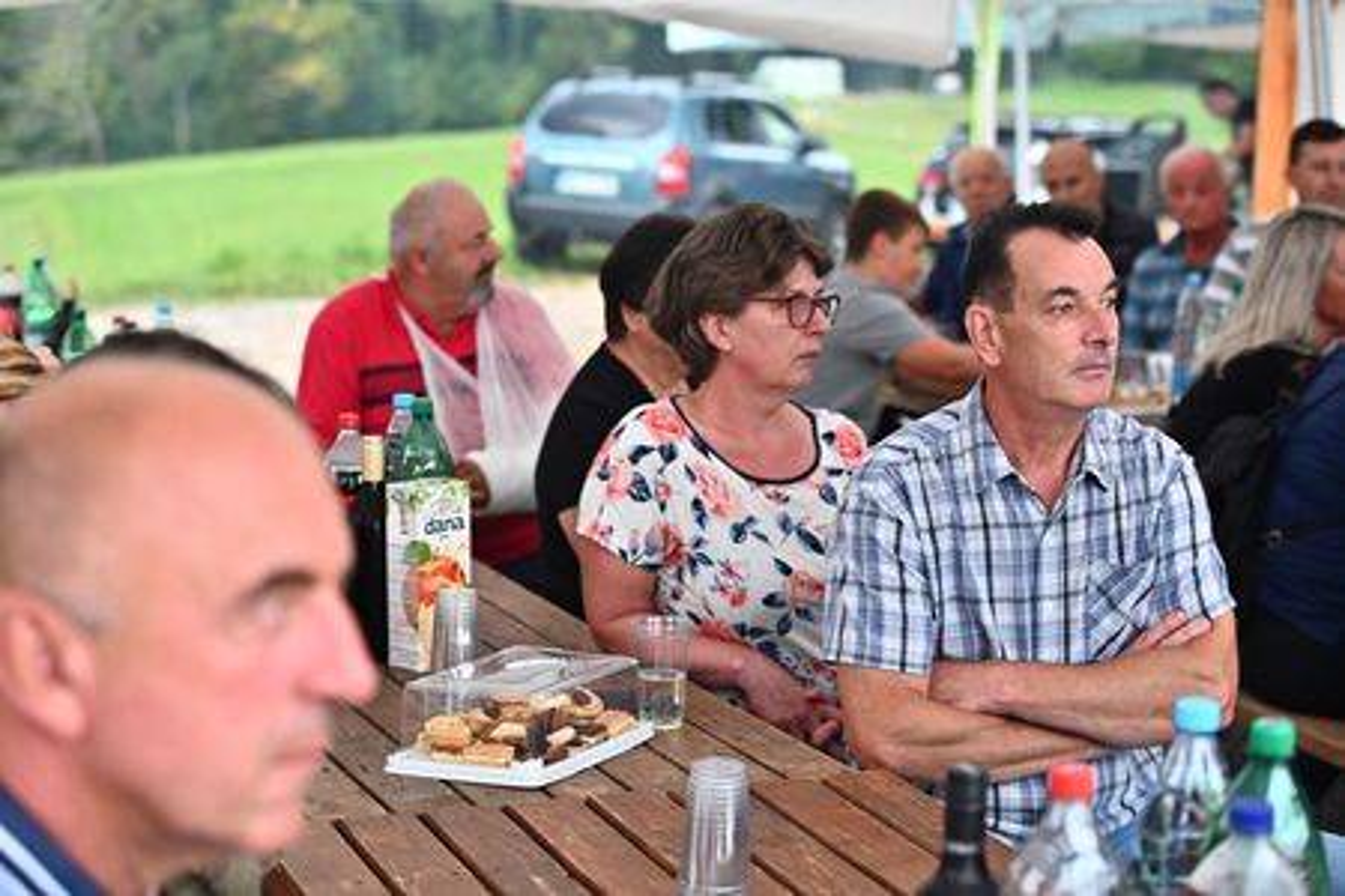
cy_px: 448
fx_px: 2615
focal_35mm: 70
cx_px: 672
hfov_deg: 28.8
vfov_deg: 19.5
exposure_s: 1/320
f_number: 3.5
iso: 1600
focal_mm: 70
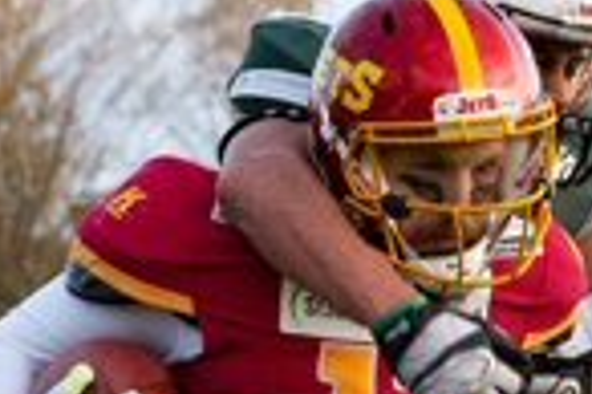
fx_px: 7967
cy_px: 542
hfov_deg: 4.3
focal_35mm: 485
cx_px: 478
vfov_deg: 2.8
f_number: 8
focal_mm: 95
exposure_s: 1/800
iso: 5000
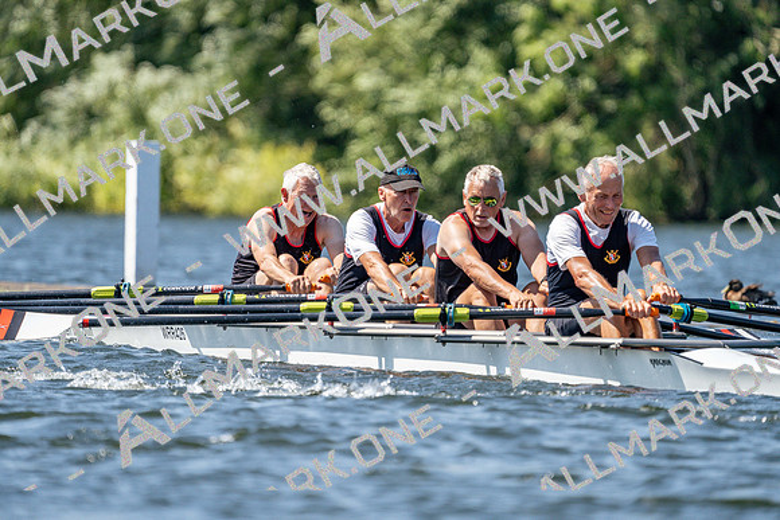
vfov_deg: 2.3
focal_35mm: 600
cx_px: 390
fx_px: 13002
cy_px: 260
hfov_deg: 3.4
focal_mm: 600
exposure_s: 1/2000
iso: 400
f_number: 6.3
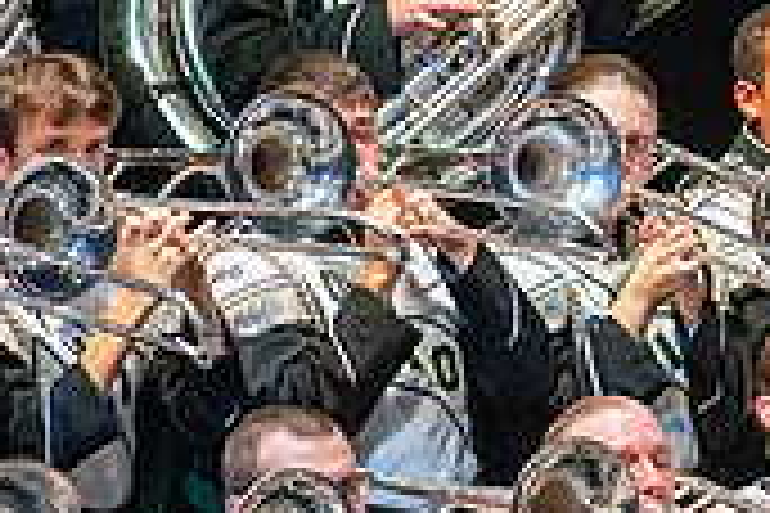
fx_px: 21794
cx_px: 1207
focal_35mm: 1019
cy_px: 220
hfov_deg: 2.0
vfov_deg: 1.3
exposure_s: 1/400
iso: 5000
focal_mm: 300
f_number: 5.6
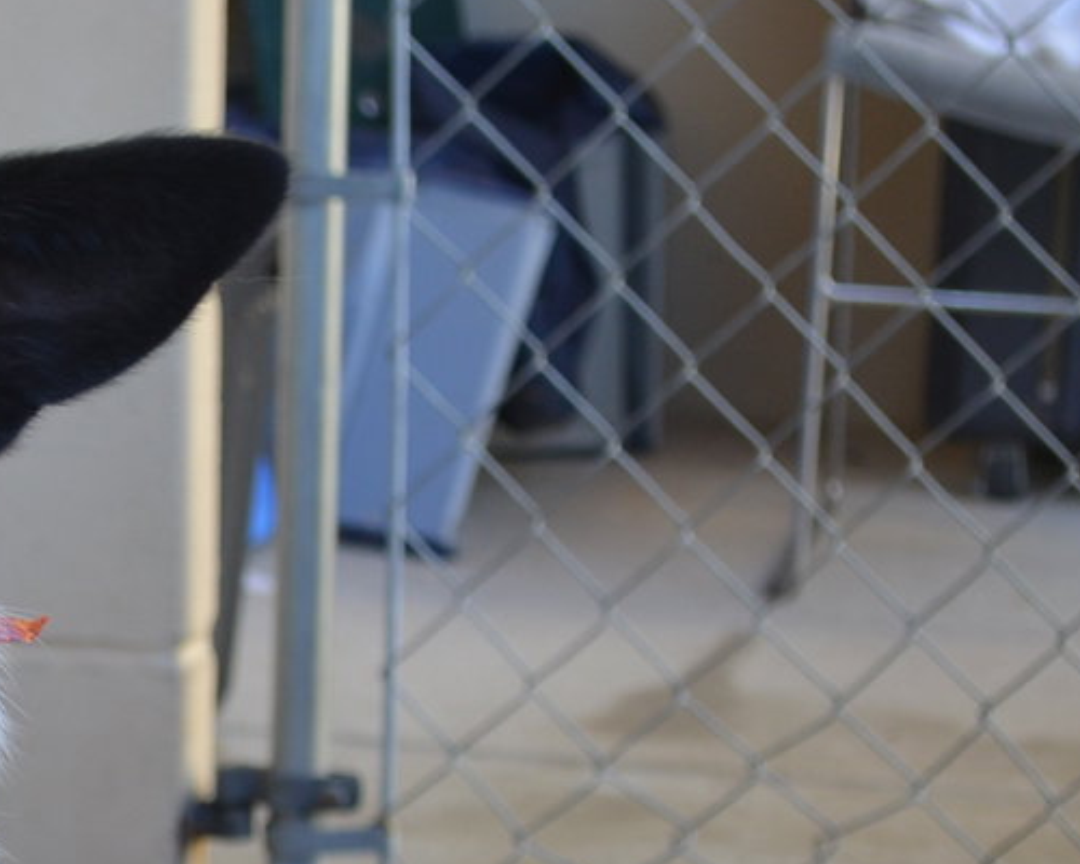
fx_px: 6329
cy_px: 721
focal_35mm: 198
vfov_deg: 7.8
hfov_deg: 9.6
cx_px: -305
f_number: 5.3
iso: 400
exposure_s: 1/125
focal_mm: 44
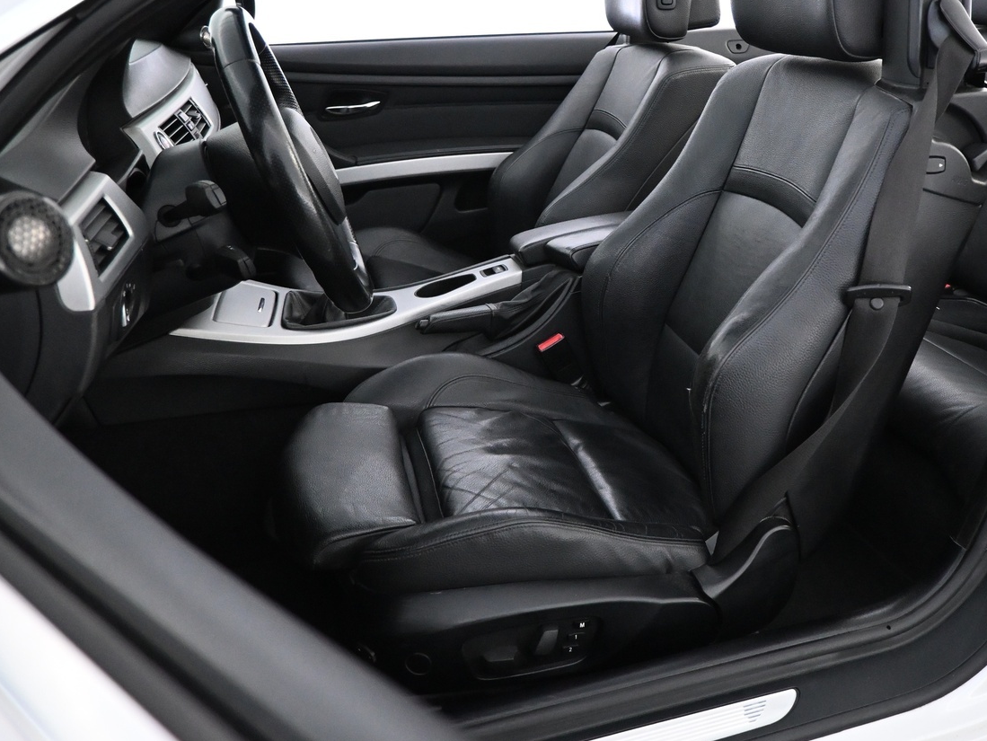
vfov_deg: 41.4
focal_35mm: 34
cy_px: 260
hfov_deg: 53.1
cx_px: 638
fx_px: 970
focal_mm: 16
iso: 3600
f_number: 3.5
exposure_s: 1/60
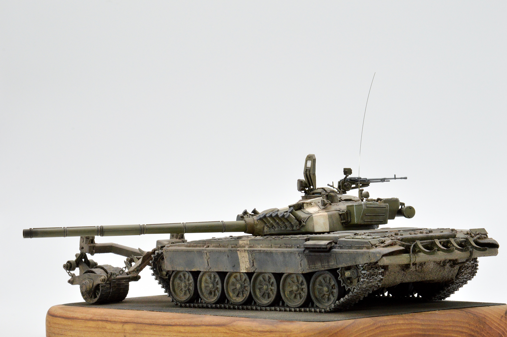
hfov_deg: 16.1
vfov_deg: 10.7
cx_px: 254
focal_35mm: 128
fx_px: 1794
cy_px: 168
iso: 800
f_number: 18
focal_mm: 85
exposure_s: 1/20
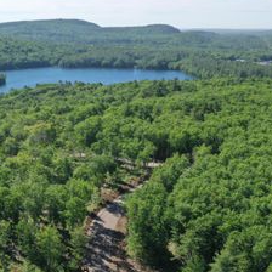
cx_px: 10
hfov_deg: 30.3
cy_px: 166
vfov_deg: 32.1
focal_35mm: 53
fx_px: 471
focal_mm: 10.26
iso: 100
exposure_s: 1/400
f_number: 5.6
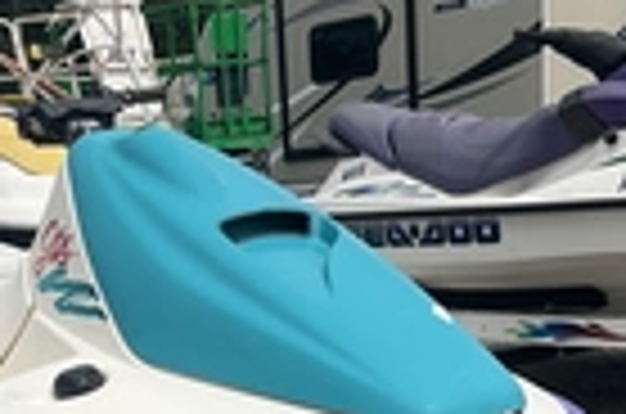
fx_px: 1509
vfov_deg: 14.9
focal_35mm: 87
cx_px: 234
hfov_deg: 23.4
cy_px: 554
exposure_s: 1/3322
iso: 25
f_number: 1.8
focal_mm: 3
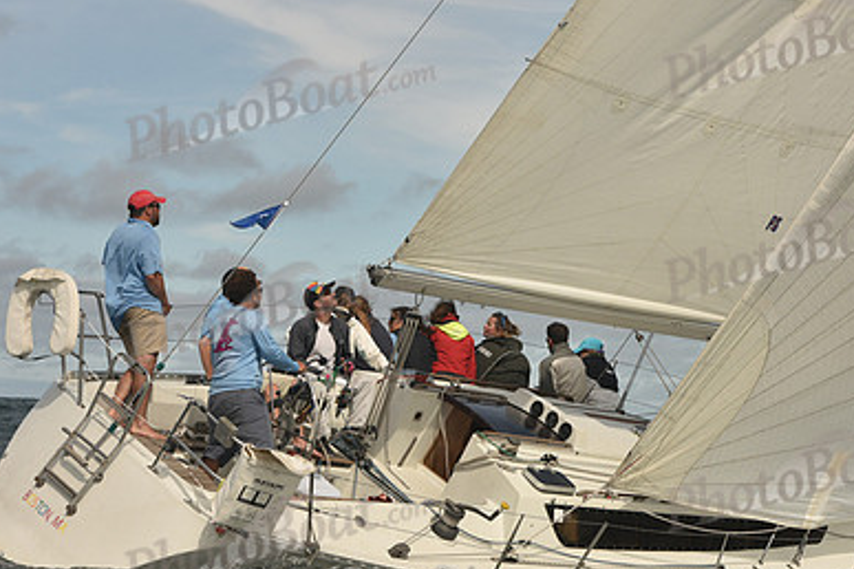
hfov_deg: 19.4
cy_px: 391
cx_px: 552
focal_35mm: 105
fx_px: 2491
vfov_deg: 13.0
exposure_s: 1/1000
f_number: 7.1
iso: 320
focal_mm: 70
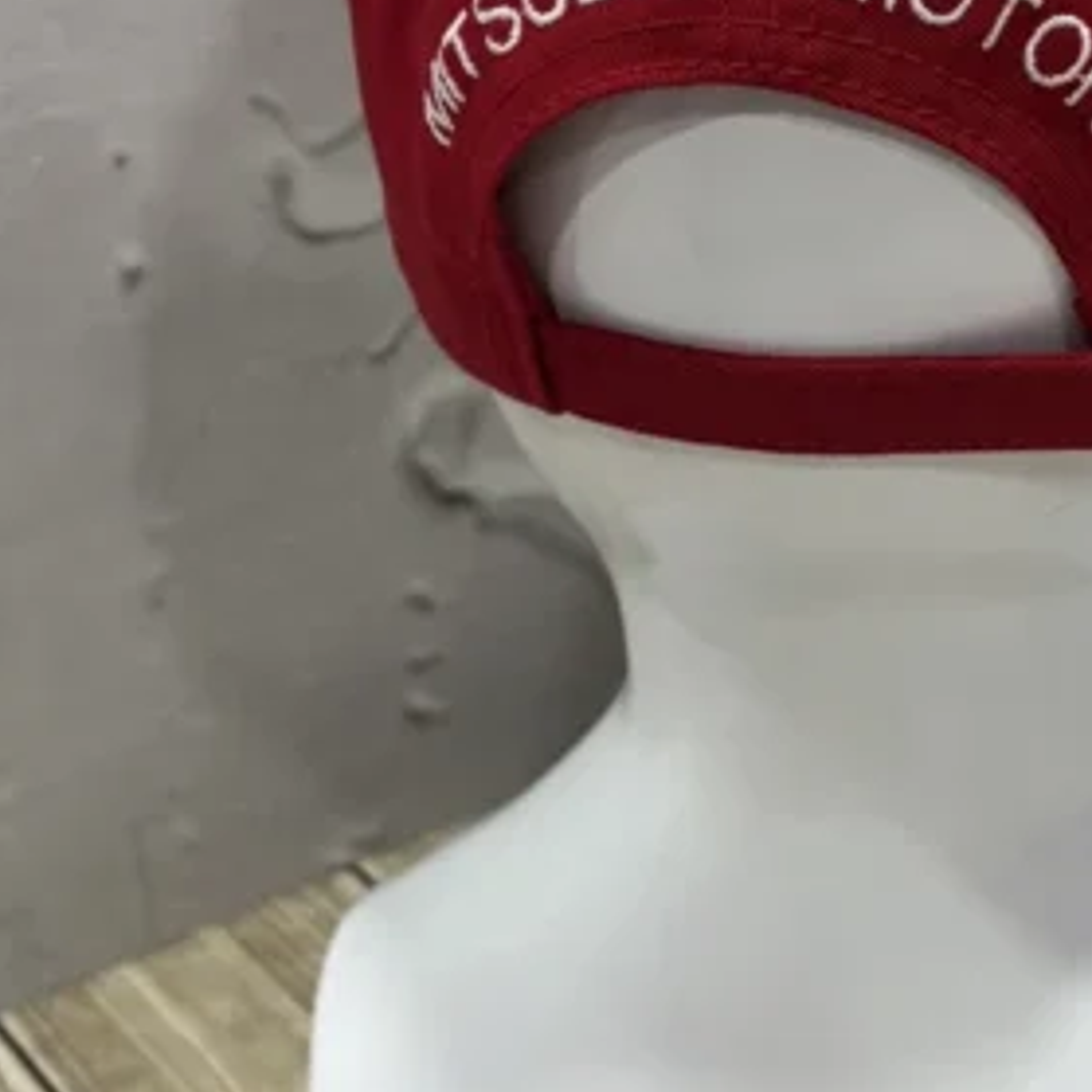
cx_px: 888
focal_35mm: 66
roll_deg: +0.6
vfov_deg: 25.9
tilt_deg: -20.8
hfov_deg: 25.6
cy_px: 329
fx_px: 2356
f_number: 1.6
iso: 200
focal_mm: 5.96
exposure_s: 1/50
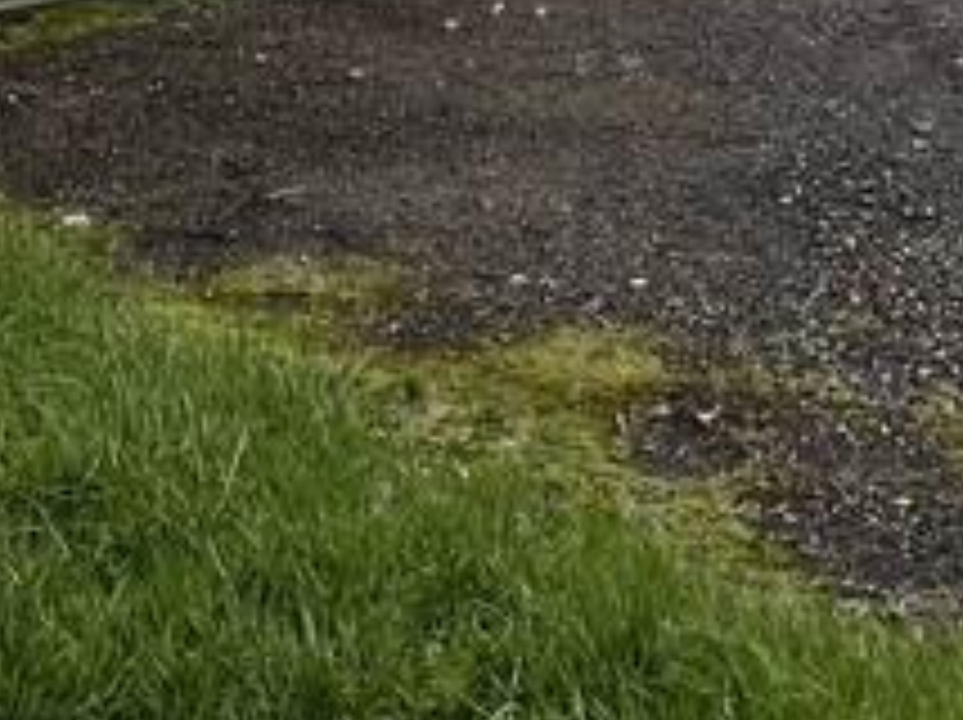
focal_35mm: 73
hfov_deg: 25.8
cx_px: 76
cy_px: -630
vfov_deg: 16.4
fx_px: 2029
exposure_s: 1/608
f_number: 1.8
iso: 32
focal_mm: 1.57
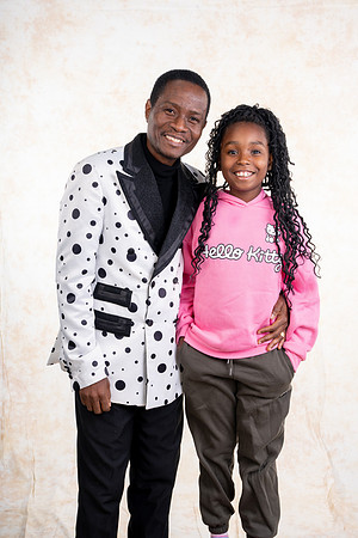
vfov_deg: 39.6
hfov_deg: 27.0
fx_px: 746
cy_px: 269
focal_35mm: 50
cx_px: 179
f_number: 10
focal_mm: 50
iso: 125
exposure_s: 1/200
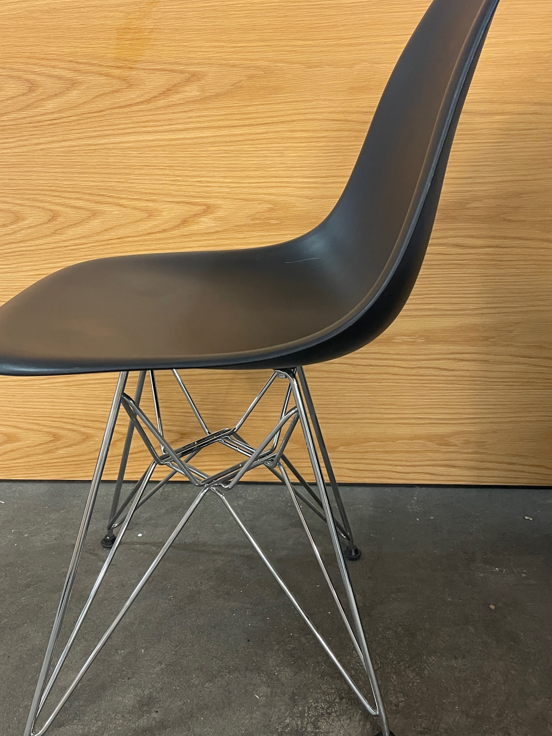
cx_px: 257
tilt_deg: -17.7
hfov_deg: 44.1
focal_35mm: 32
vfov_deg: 56.8
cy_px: 342
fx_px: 681
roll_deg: +2.4
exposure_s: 1/50
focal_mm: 5.1
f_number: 1.6
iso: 400
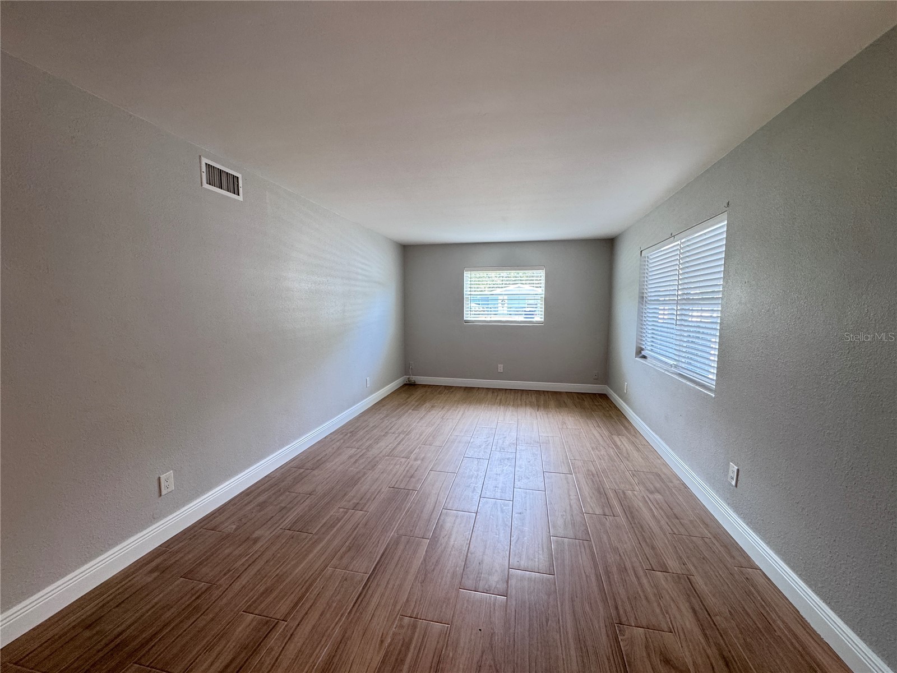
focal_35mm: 14
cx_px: 448
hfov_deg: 102.1
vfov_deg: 85.7
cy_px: 336
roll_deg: -0.1
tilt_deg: -5.3
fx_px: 363
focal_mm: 2.22
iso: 200
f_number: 2.2
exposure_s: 1/60
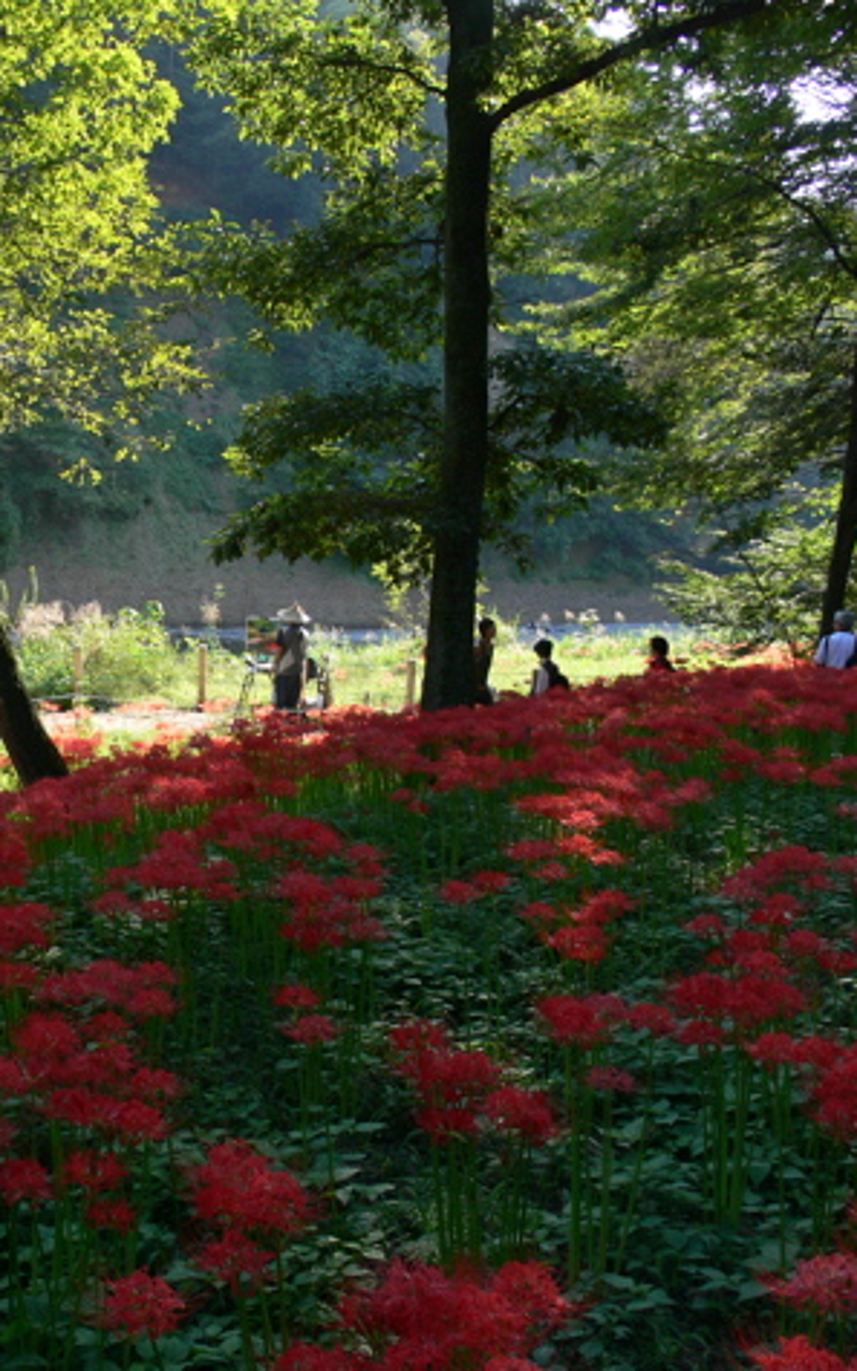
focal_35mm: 50
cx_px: 167
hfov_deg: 25.4
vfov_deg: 40.3
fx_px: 1868
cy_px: 684
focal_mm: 7.4
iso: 100
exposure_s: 1/250
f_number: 2.8
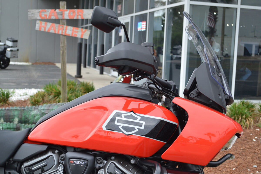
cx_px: 130
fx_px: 413
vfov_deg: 23.8
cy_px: 87
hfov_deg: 35.1
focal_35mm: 57
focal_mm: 38
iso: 220
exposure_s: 1/125
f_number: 5.6
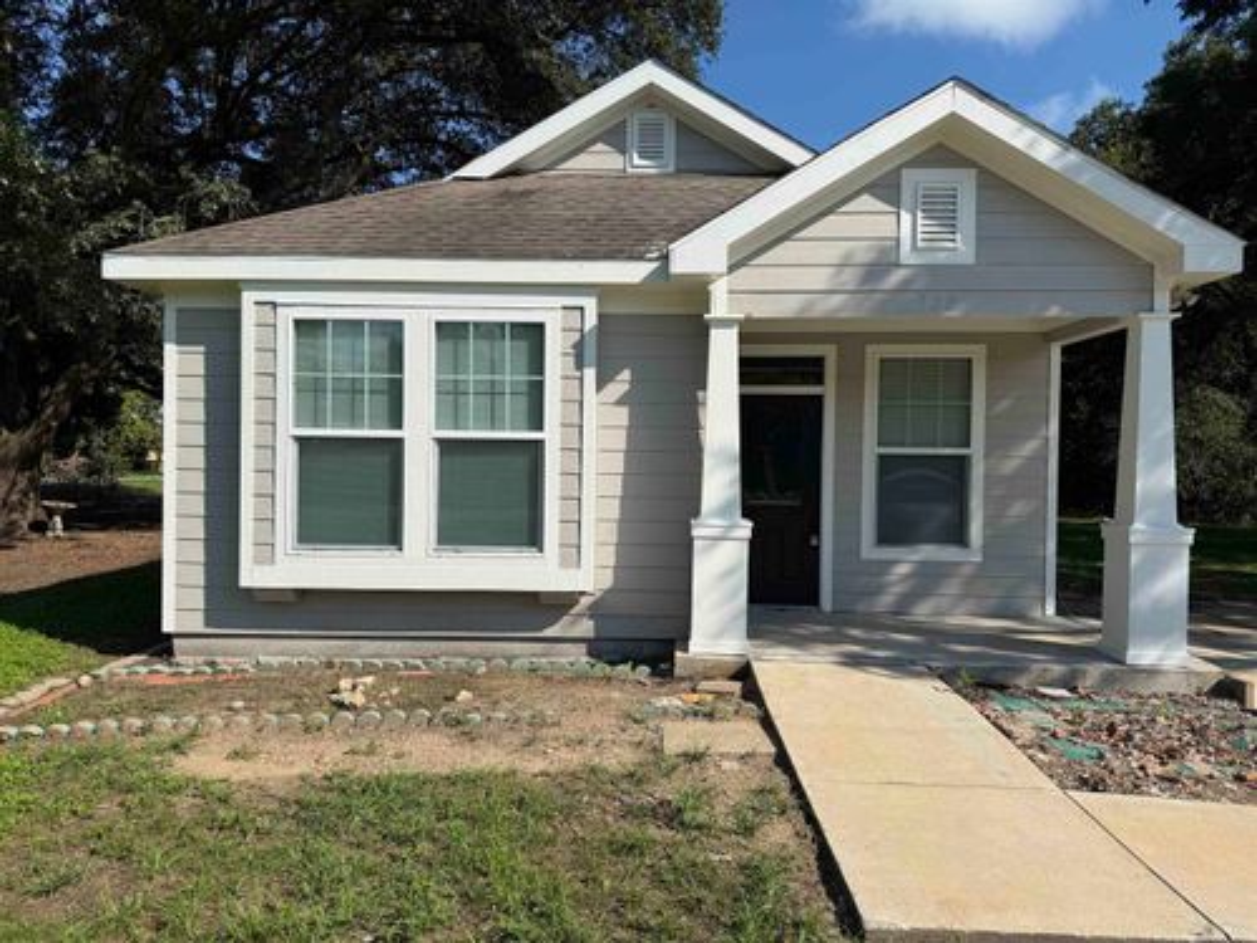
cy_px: 472
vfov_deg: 56.8
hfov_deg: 71.6
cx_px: 628
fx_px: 872
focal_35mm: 24
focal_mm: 6.76
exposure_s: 1/6173
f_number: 1.78
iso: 80
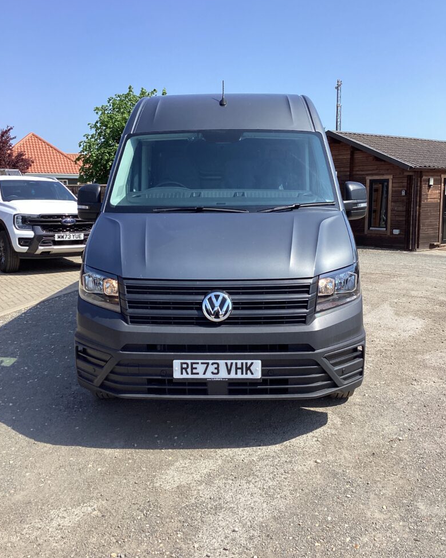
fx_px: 545
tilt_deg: -6.8
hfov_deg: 44.5
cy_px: 259
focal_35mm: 33
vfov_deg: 54.2
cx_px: 223
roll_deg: -0.3
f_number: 2.4
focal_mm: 3.3
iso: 25
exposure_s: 1/970
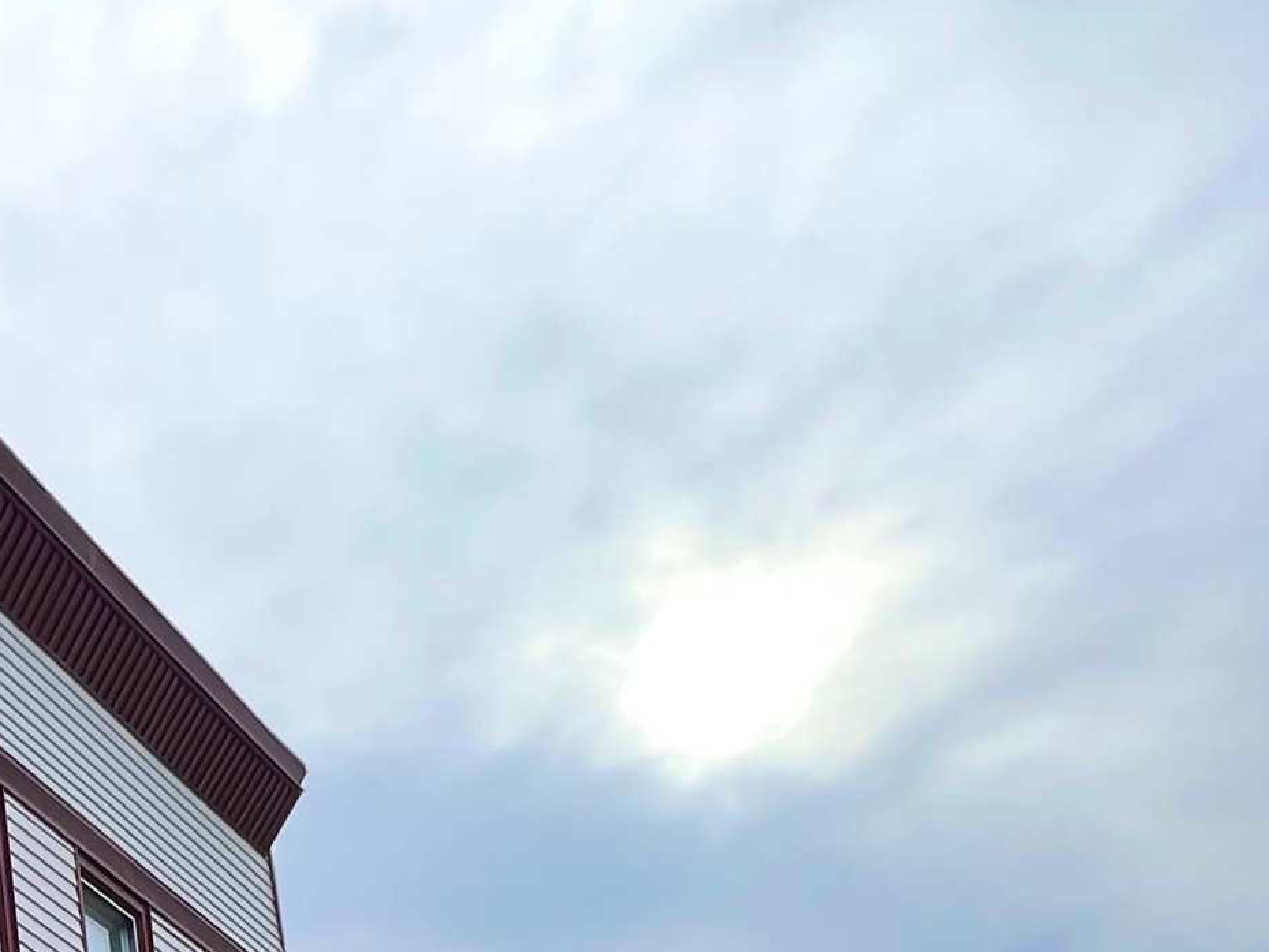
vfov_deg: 24.2
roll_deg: +1.8
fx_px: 1577
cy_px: 1519
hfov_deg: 29.6
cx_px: -564
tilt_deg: +11.1
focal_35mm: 43
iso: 32
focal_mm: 1.57
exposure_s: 1/398
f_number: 1.8
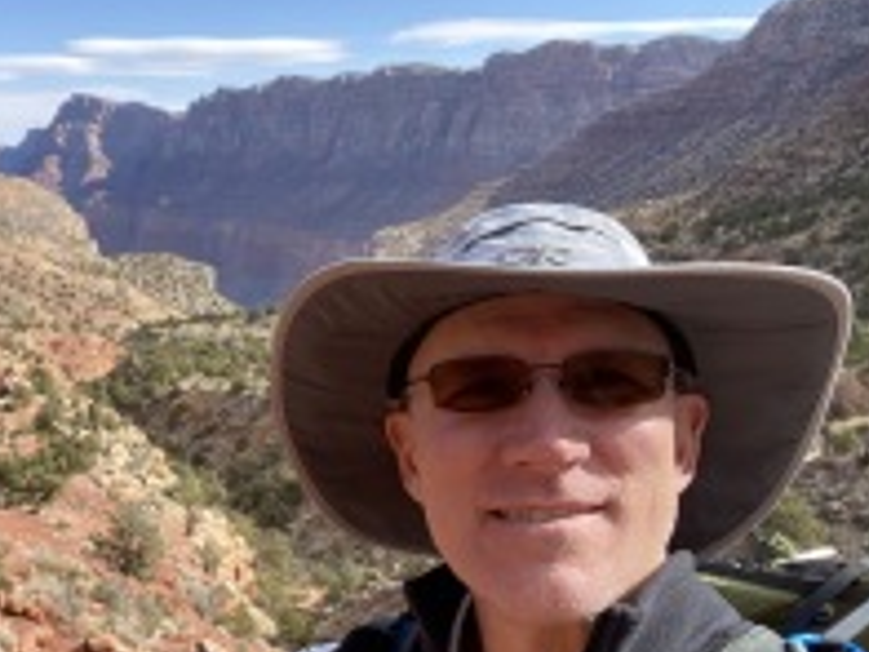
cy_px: 470
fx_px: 1079
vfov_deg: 33.1
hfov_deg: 41.5
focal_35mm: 43
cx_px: 146
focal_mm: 2.71
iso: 25
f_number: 2.2
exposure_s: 1/324
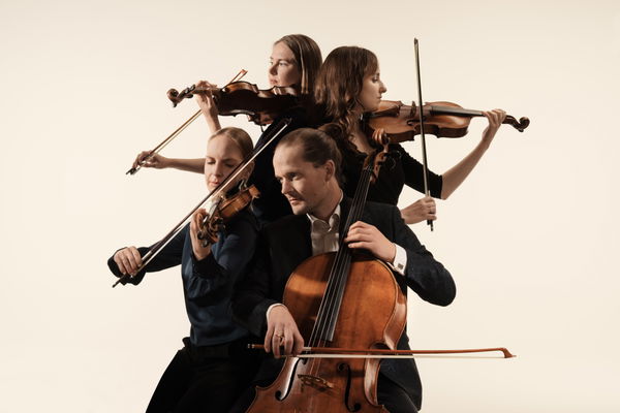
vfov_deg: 27.0
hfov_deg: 39.6
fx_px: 861
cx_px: 310
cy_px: 206
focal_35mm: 50
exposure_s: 1/160
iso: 125
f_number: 8
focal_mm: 50
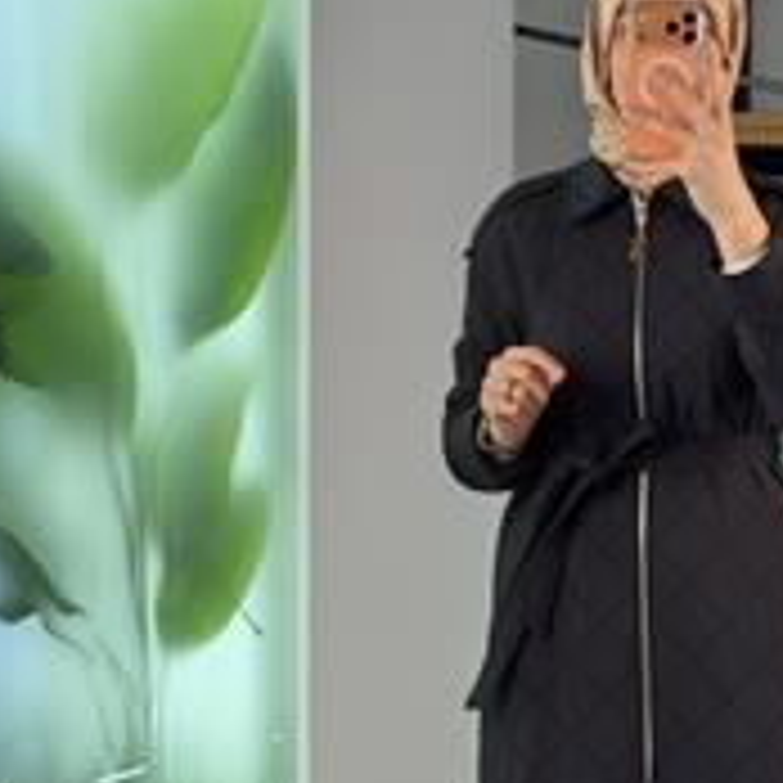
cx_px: 603
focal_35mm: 101
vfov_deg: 17.2
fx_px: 2585
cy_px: 376
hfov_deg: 17.1
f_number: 1.78
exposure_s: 1/121
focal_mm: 6.76
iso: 50
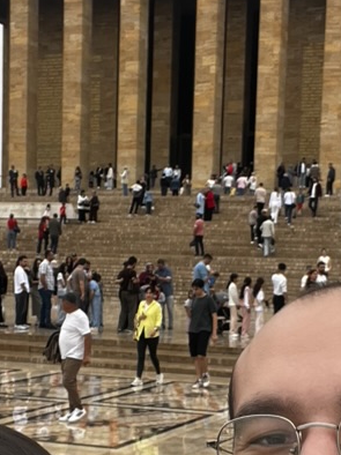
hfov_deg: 18.9
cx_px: 158
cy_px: 373
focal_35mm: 78
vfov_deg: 24.6
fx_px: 1026
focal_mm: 2.71
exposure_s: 1/474
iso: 32
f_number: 2.2
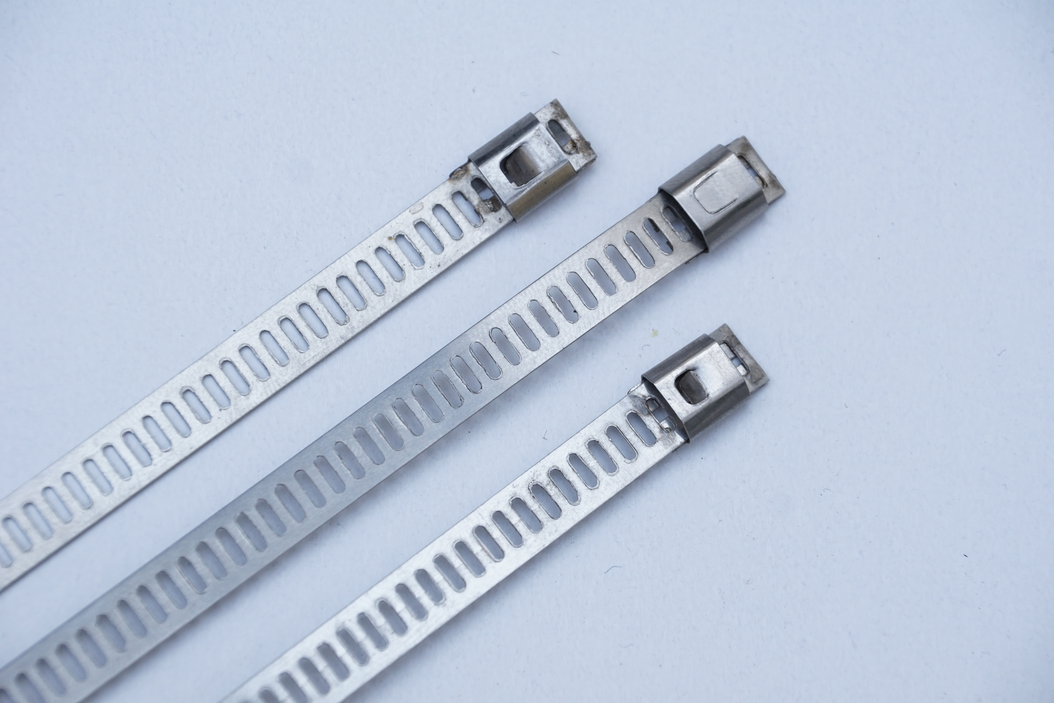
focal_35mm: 202
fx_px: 5928
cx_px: 527
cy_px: 352
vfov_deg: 6.8
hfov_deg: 10.2
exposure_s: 1/160
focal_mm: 135
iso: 400
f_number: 5.6
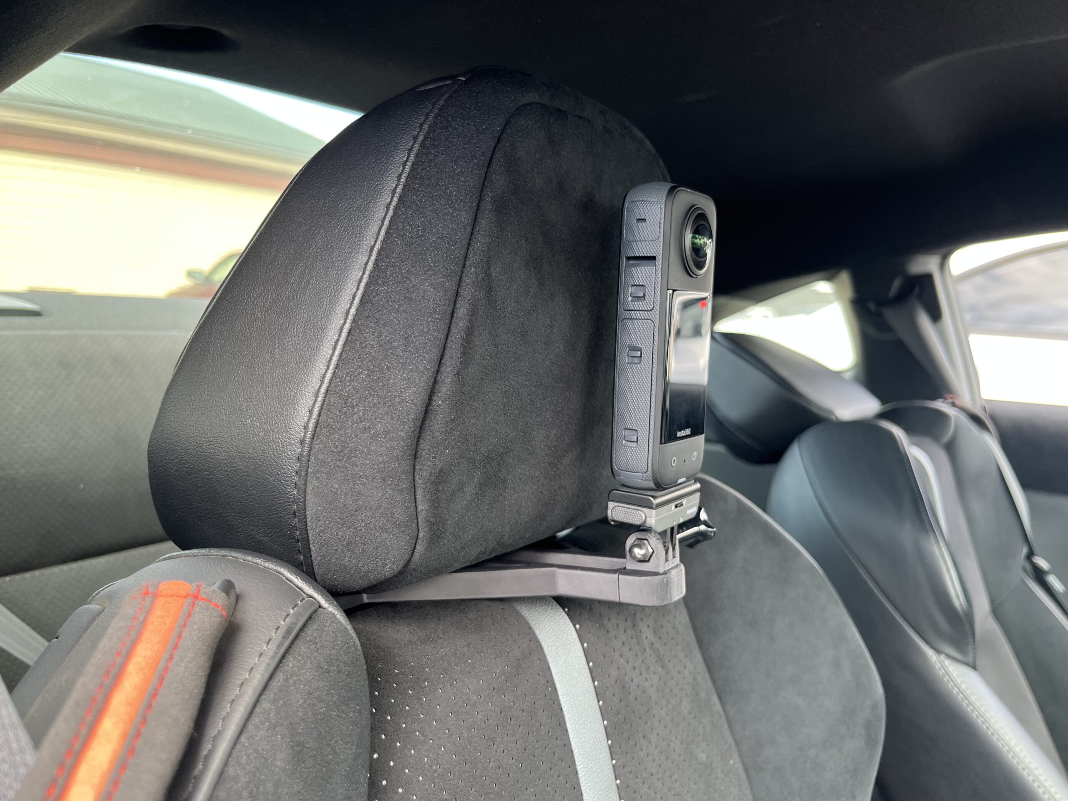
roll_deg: +0.1
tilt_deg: -4.5
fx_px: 802
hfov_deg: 67.3
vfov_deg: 53.1
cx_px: 534
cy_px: 400
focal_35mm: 26
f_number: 1.6
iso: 64
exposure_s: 1/122
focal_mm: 5.1
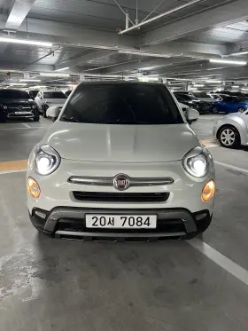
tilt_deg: -16.1
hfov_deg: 53.1
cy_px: 166
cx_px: 124
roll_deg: -0.9
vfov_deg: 67.3
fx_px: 248
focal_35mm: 26
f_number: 1.5
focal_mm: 5.7
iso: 160
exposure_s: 1/60
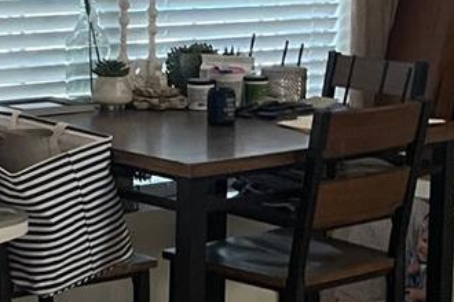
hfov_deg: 16.3
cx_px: 204
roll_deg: +0.8
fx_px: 1589
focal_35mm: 126
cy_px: 191
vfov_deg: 10.9
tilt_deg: -14.3
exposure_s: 1/40
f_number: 1.6
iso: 400
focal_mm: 4.2
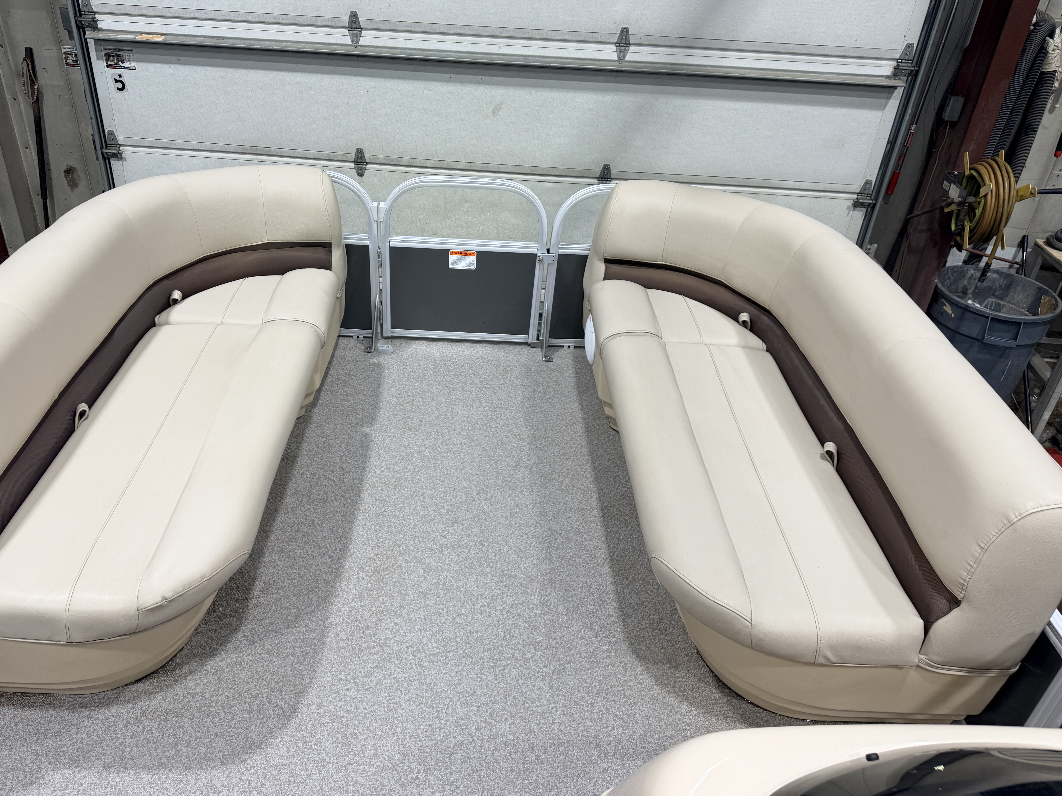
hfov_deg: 65.2
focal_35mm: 27
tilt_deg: -31.7
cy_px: 373
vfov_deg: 51.3
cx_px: 475
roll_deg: -2.9
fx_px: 828
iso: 64
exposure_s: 1/120
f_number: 1.78
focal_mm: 6.76
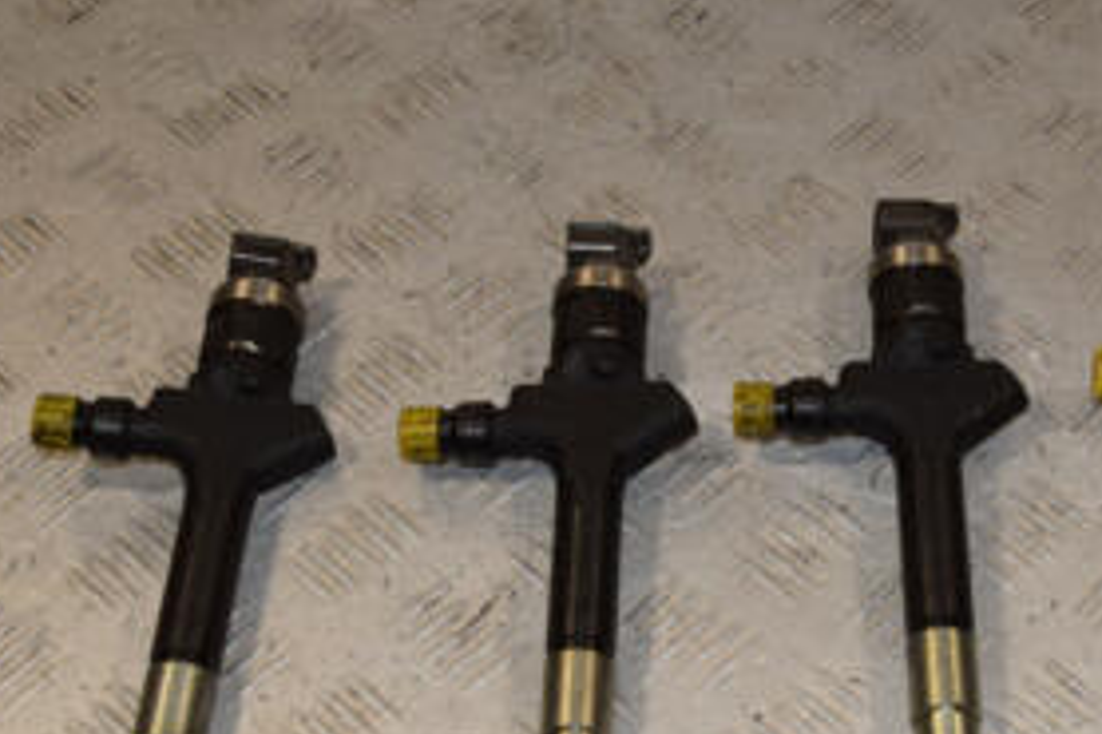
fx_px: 2480
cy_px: 309
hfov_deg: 24.8
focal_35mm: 81
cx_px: 813
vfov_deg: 16.8
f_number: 9
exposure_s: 1/200
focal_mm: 25
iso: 800
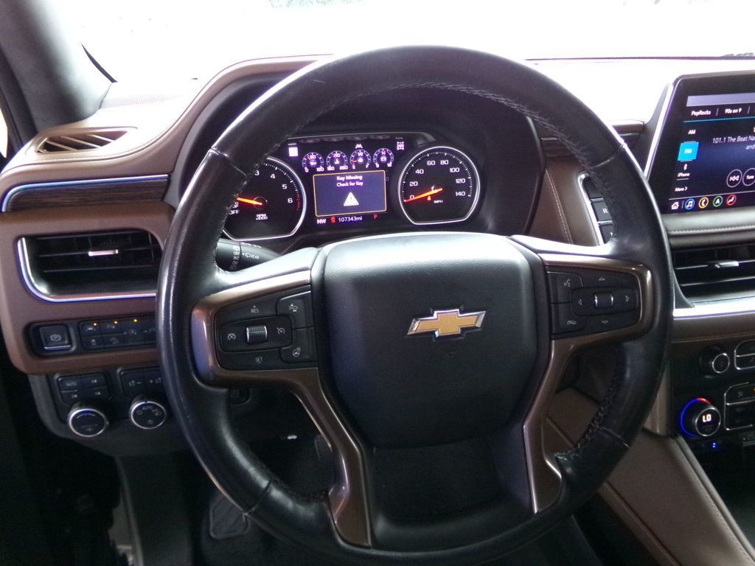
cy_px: 283
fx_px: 523
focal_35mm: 24
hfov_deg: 71.6
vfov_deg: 56.8
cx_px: 378
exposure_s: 1/60
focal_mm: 4.3
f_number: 3.7
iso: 800
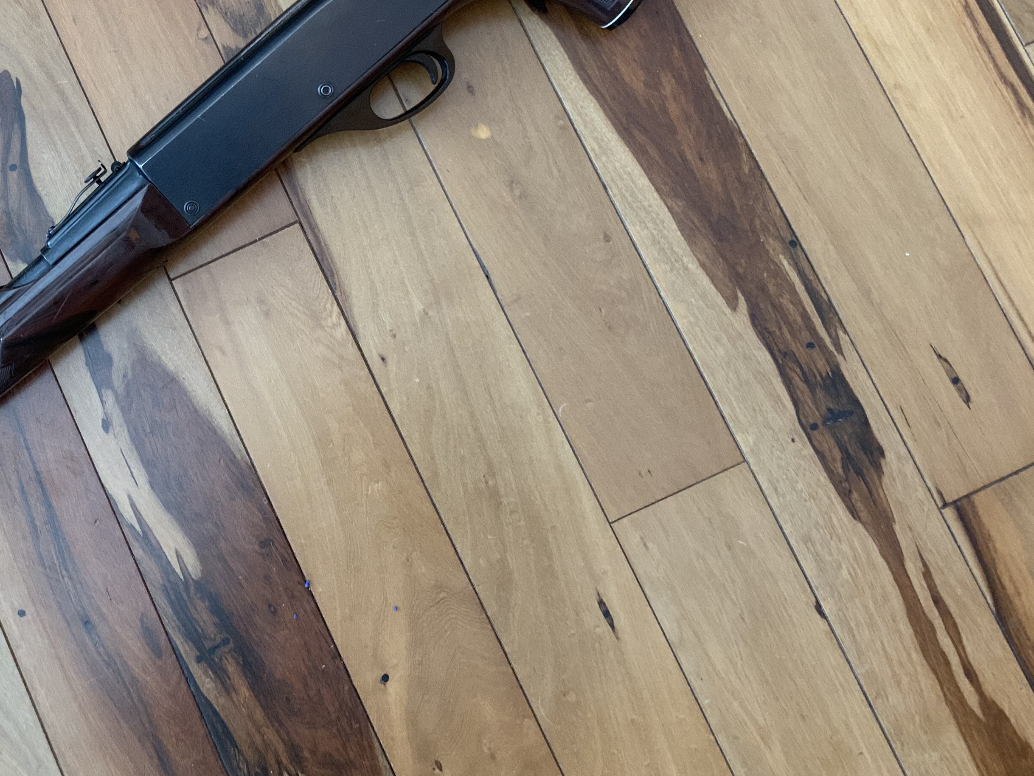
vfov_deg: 29.9
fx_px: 1434
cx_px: 210
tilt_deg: -83.2
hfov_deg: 38.2
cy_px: 223
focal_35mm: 48
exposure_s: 1/60
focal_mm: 3
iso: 80
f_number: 1.8
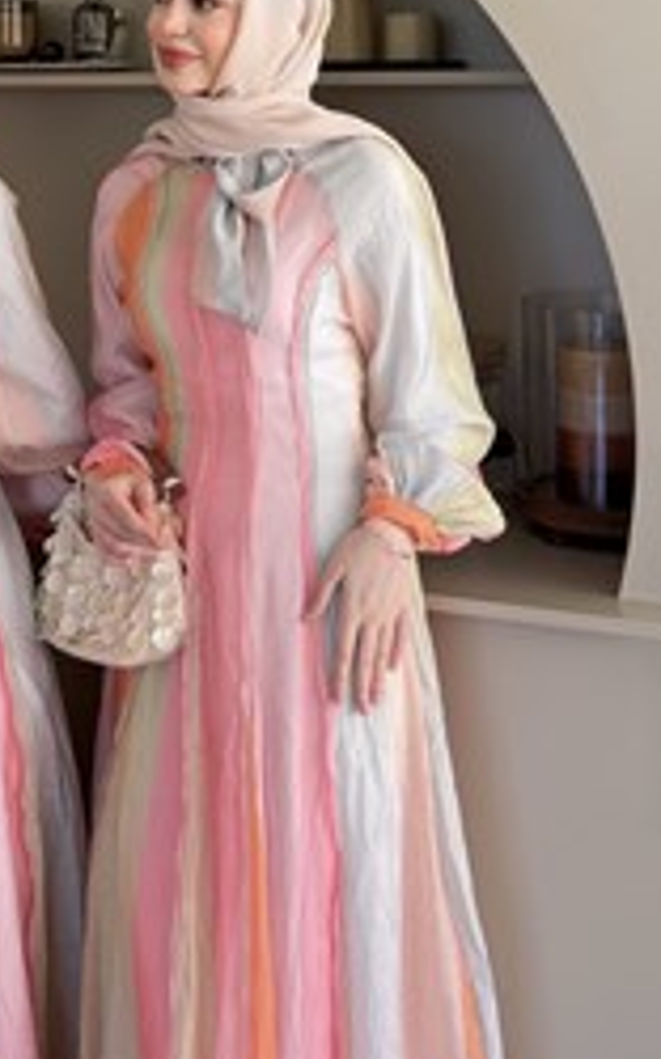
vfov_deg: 46.0
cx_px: 59
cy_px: 303
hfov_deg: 29.2
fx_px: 1212
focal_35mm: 42
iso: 125
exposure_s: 1/121
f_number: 1.78
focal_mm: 6.76
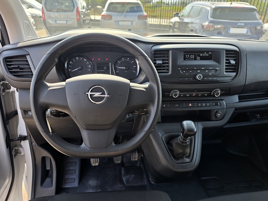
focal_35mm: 23
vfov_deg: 58.9
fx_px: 178
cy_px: 100
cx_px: 134
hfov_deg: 73.9
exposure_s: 1/201
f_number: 1.4
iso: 10
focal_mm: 6.5
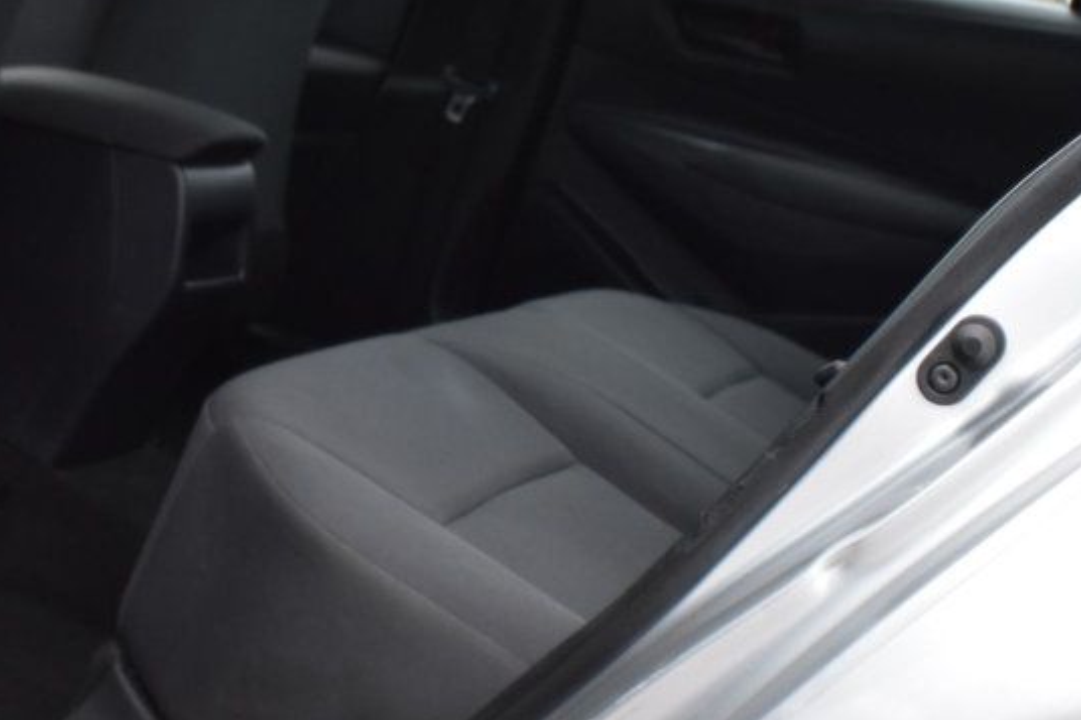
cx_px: 407
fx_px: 1980
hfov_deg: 30.4
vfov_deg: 20.6
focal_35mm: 66
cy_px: 284
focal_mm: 23
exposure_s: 1/15
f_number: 4.5
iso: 1600
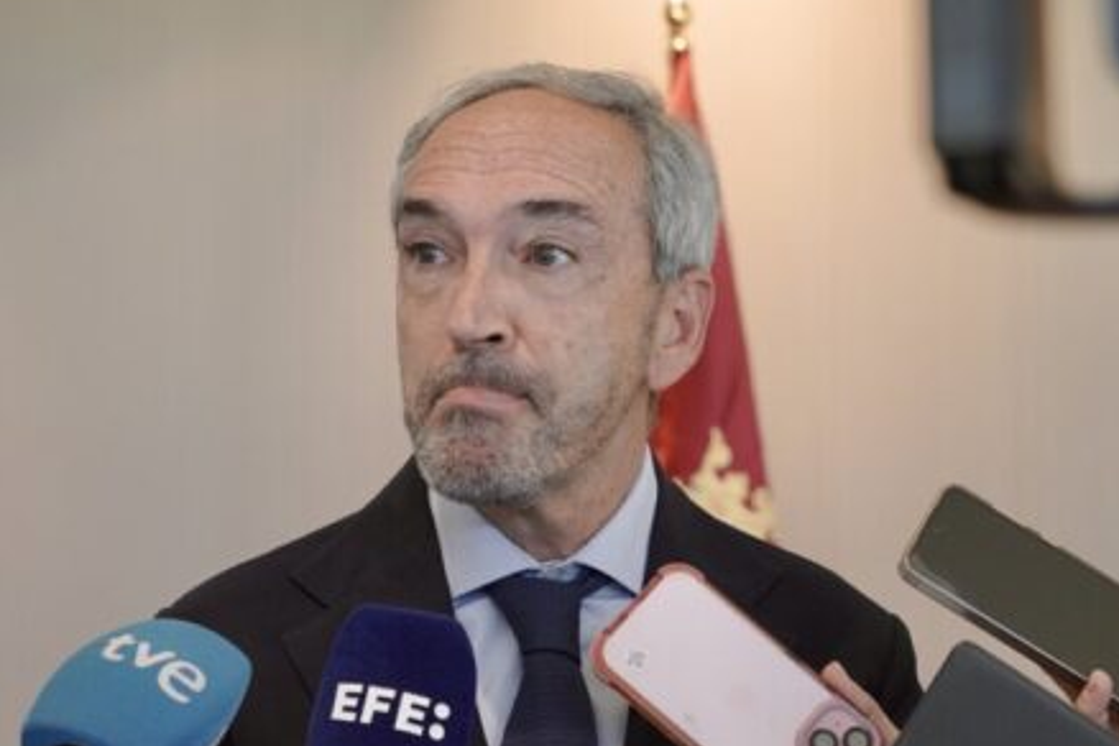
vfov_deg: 12.7
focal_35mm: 107
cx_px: 976
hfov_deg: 18.8
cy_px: 141
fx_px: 3326
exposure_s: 1/80
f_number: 6.3
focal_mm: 61
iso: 2000
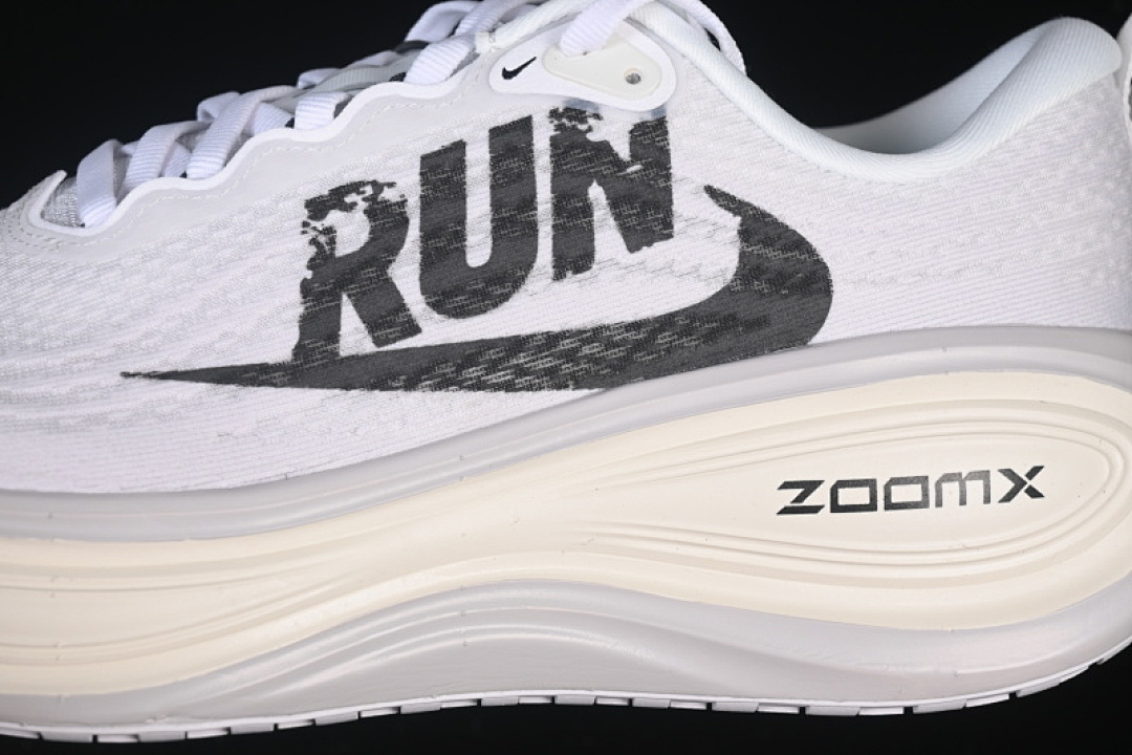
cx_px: 566
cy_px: 378
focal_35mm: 75
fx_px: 2358
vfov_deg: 18.2
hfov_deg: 27.0
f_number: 7.1
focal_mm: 50
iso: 160
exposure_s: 1/80
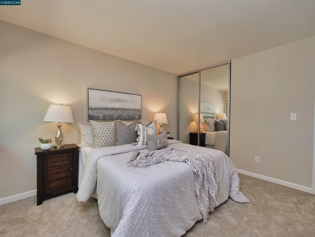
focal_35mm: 14
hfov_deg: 102.1
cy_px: 118
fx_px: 127
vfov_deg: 85.7
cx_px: 158
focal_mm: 7
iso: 800
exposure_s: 1/160
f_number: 5
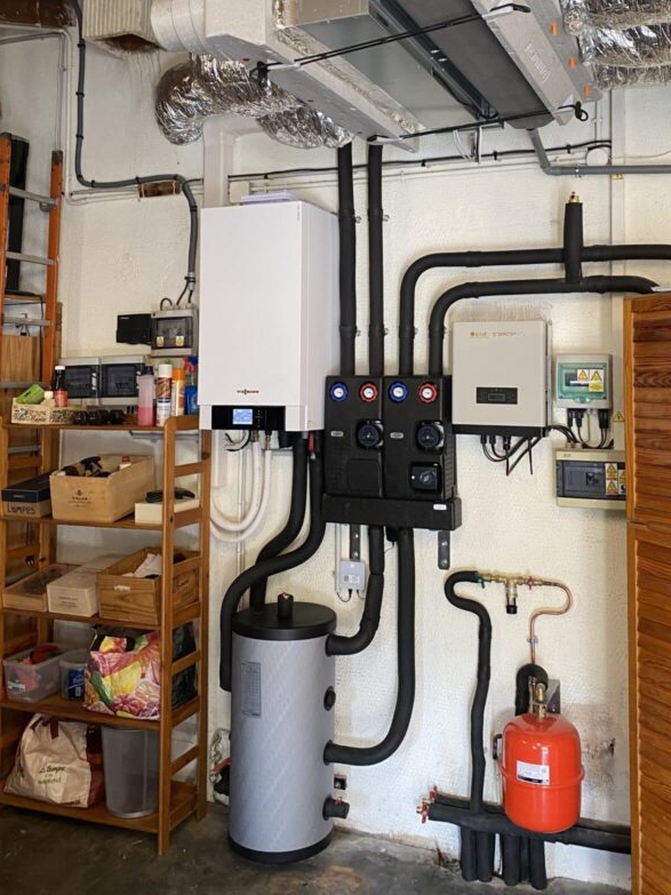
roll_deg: -0.6
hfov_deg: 41.7
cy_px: 328
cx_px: 378
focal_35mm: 34
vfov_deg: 53.3
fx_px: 879
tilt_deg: +2.8
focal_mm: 4.25
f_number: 1.8
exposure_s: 1/50
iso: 125
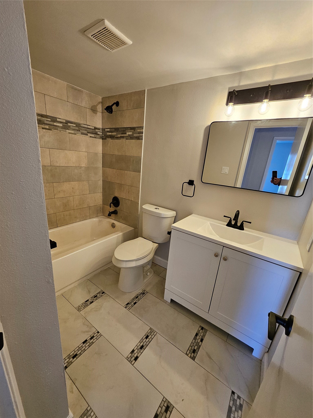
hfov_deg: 89.9
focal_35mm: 13
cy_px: 209
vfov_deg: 106.2
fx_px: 157
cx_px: 156
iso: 160
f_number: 2.2
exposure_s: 1/60
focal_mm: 1.7
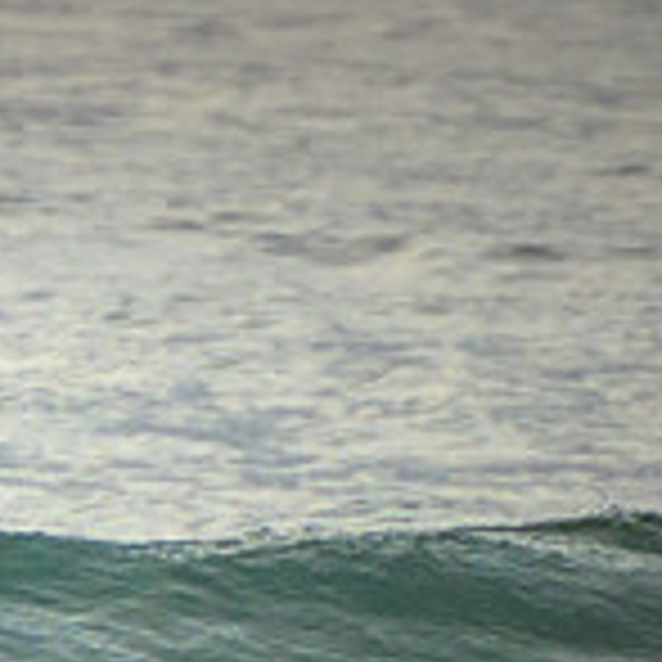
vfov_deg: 1.0
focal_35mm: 1845
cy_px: 477
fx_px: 39919
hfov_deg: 0.9
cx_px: -882
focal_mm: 400
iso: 800
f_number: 5.6
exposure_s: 1/2000
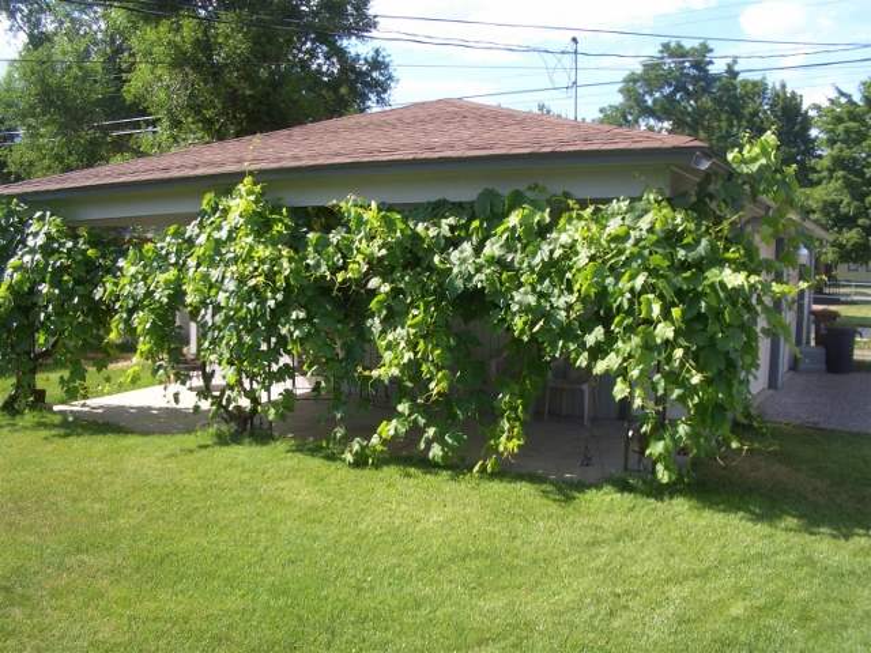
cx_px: 436
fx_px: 881
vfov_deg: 40.7
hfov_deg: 52.6
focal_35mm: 35
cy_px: 326
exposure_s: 1/200
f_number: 4.3
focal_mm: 5.8
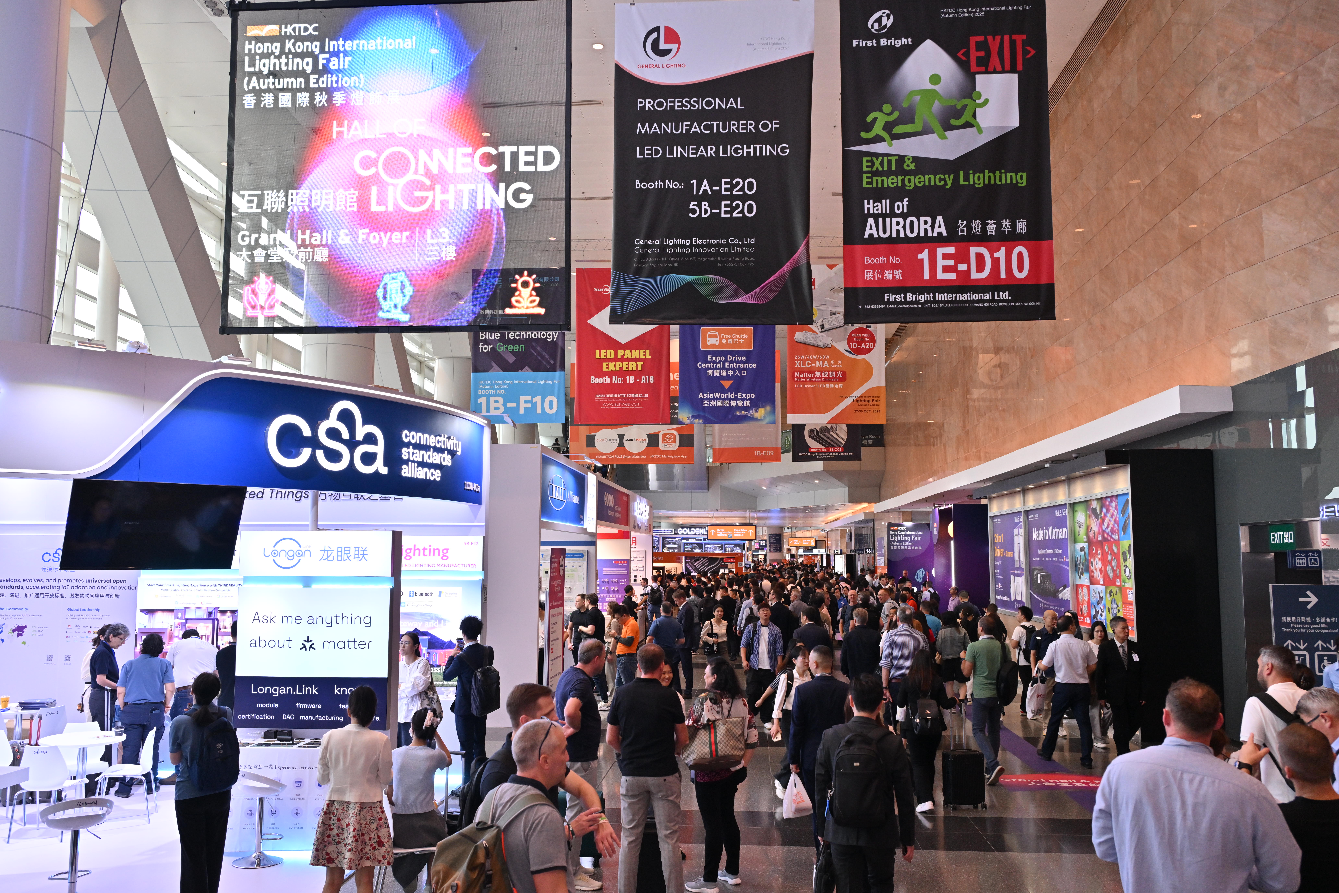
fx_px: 1079
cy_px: 446
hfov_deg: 63.7
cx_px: 670
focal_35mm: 29
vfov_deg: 45.0
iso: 800
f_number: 5
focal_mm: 29
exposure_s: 1/200
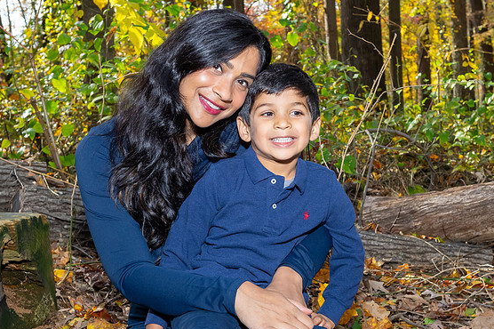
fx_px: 823
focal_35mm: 60
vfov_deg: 22.6
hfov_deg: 33.4
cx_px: 283
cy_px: 158
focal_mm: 32
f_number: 7.1
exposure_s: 1/250
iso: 800
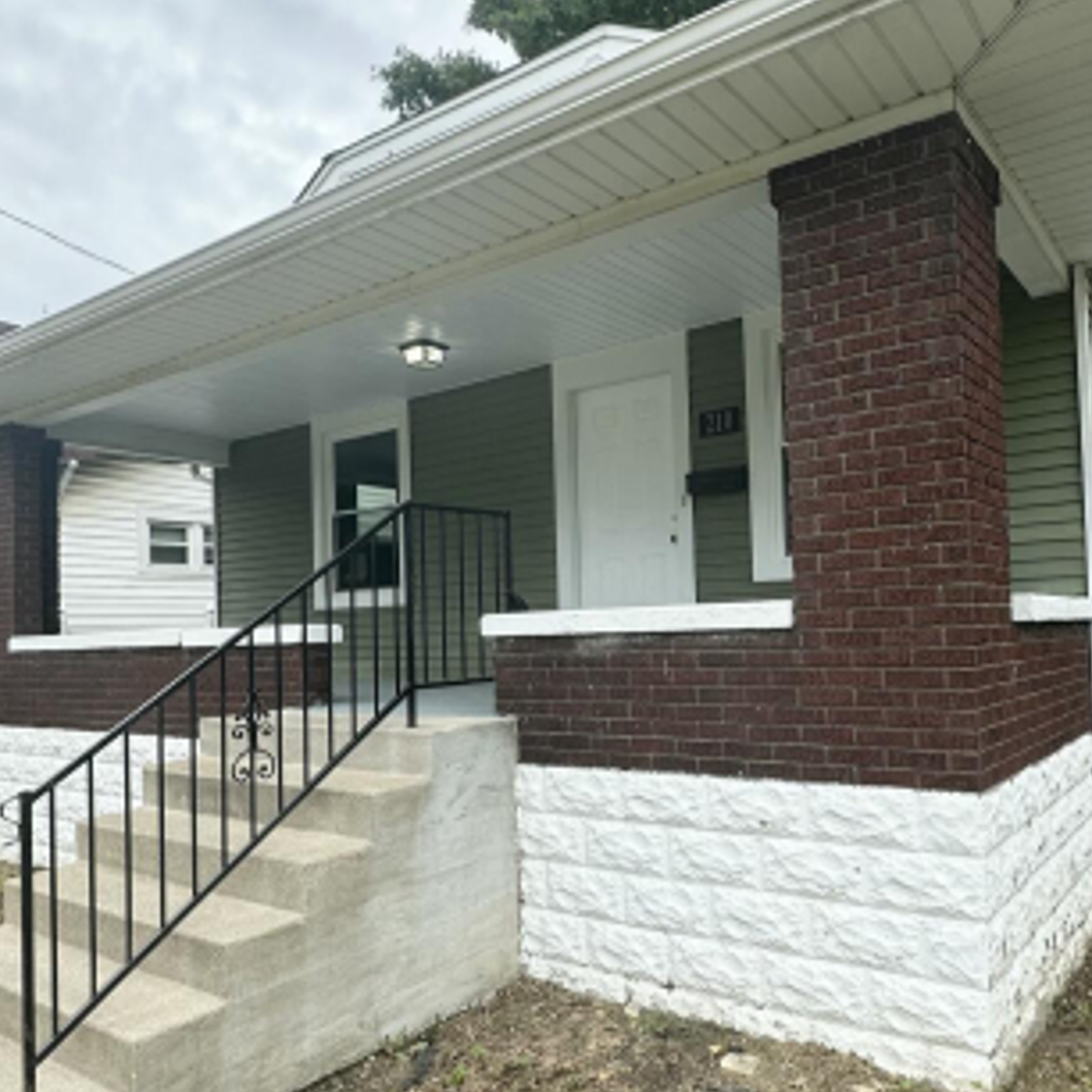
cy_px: 594
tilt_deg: +4.0
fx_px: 964
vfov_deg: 59.0
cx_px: 621
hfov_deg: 58.8
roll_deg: +0.9
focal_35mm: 27
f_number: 2.2
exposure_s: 1/487
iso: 40
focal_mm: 2.22
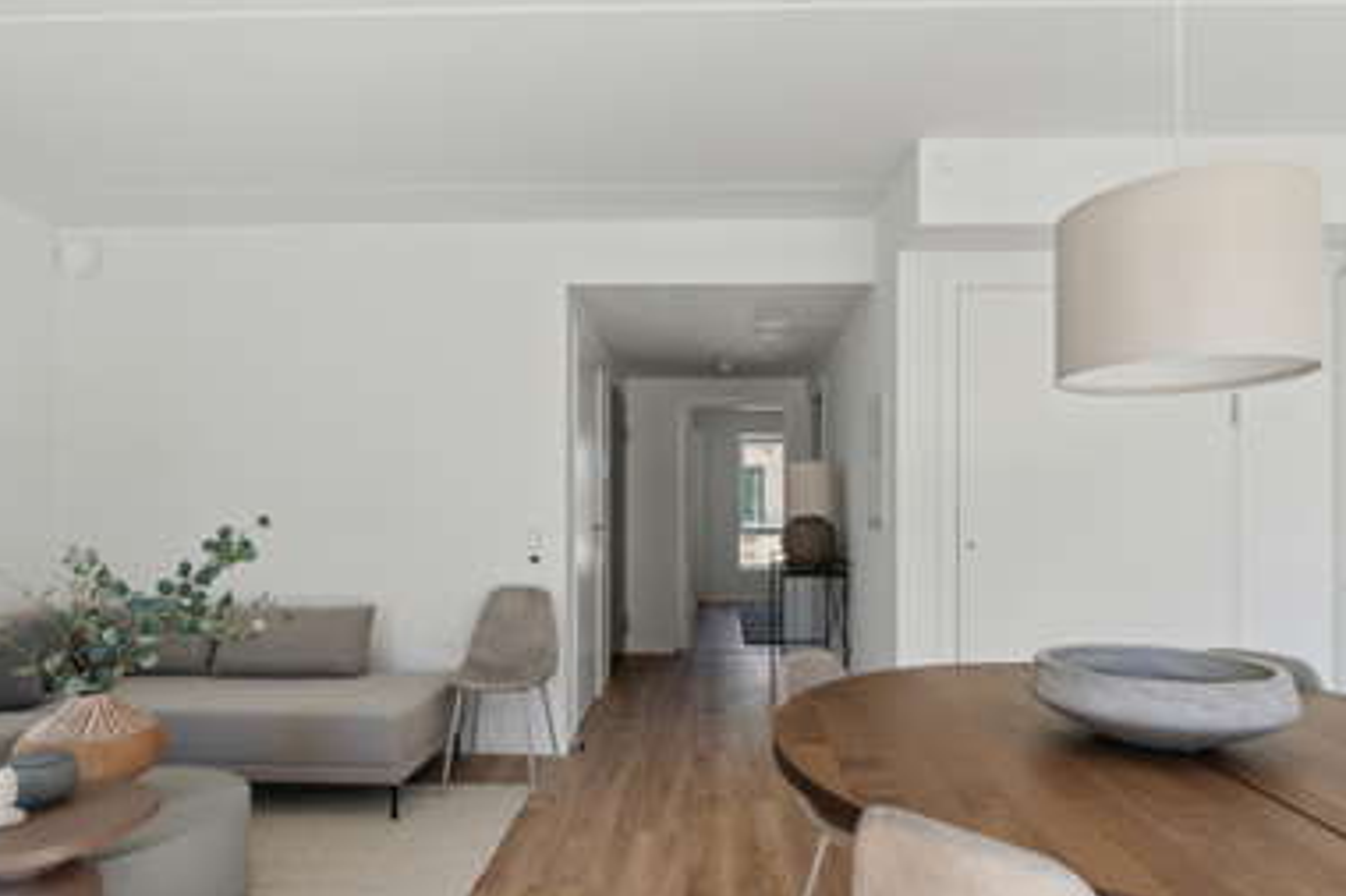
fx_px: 805
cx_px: 705
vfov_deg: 58.1
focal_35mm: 22
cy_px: 492
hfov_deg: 79.7
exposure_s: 1/80
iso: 200
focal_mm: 13
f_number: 8
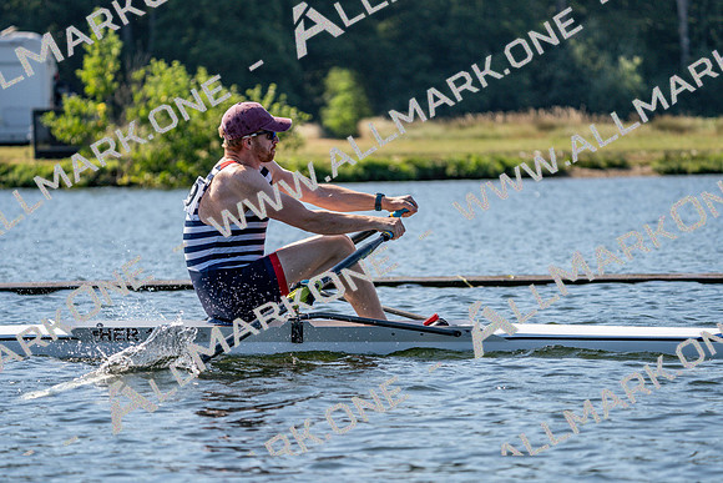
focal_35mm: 200
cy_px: 242
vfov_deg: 6.9
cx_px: 362
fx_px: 4017
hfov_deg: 10.3
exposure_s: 1/1600
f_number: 5.6
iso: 250
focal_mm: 200
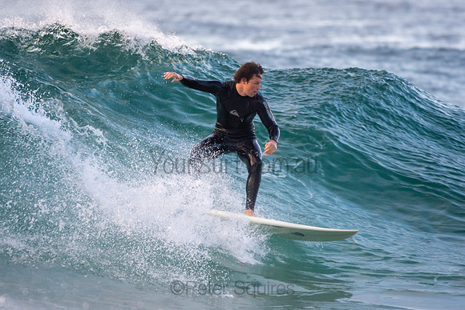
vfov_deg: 1.8
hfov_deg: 2.7
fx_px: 9689
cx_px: 232
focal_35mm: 750
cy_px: 155
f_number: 5.6
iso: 1100
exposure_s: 1/500
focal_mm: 500
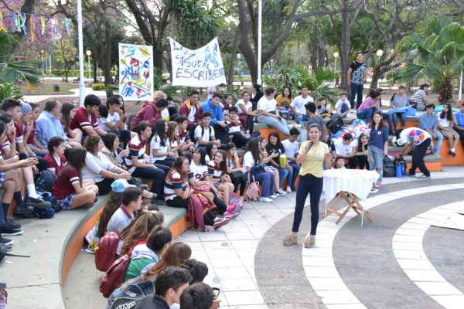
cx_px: 232
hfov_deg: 38.9
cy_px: 154
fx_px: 657
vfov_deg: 26.5
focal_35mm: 51
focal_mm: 34
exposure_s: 1/60
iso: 400
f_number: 8
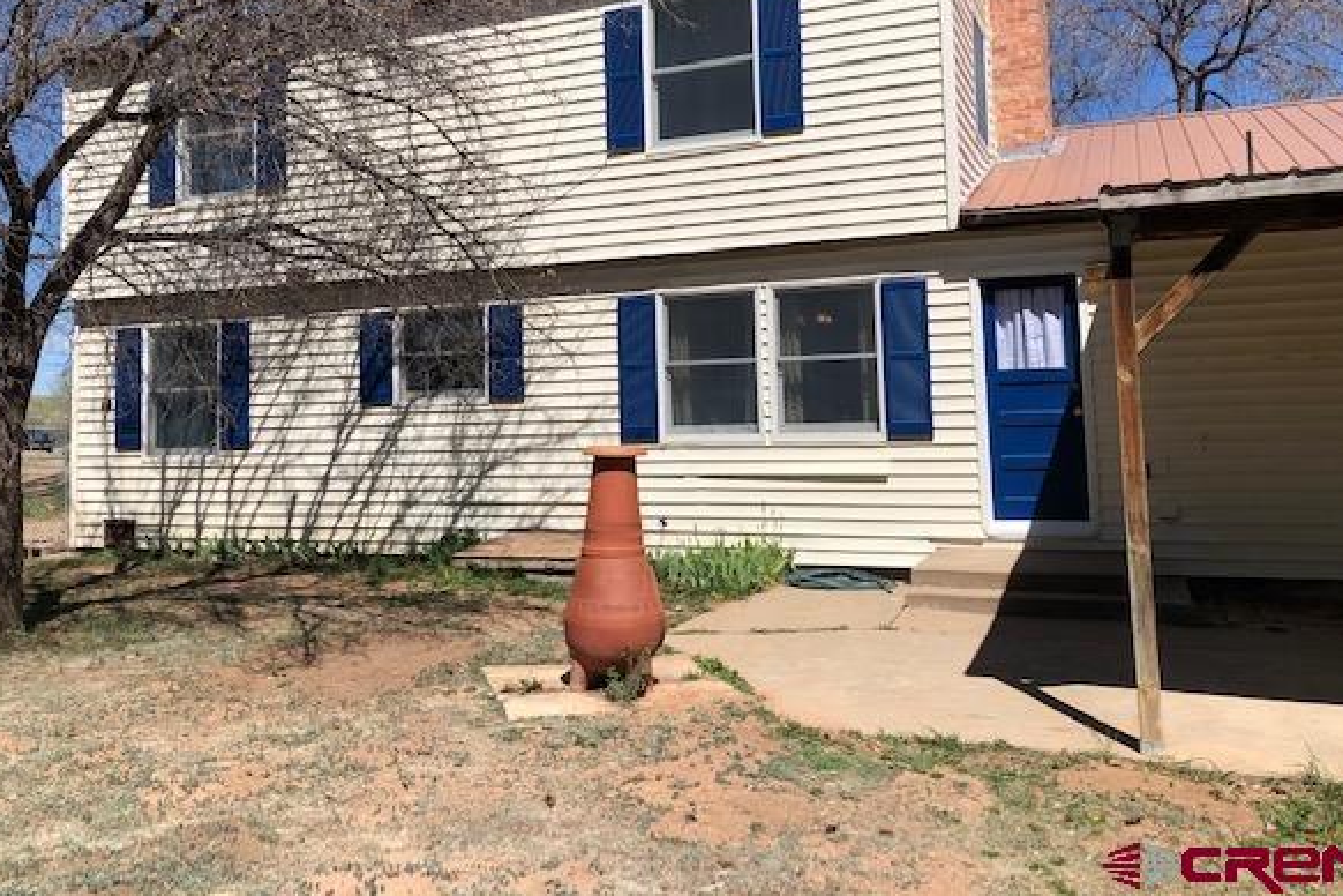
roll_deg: +1.1
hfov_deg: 58.7
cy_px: 344
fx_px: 1194
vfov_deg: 40.9
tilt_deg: +2.9
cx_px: 637
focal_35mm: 32
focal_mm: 3.99
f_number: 1.8
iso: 20
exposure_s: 1/3247
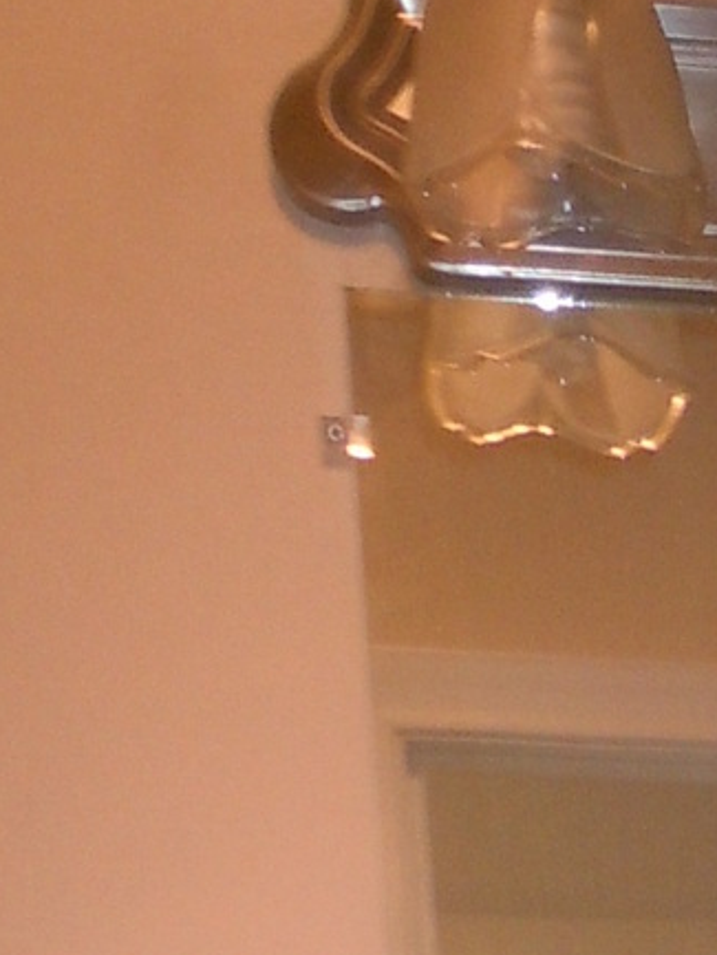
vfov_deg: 11.3
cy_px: 2223
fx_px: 4113
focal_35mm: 149
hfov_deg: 8.8
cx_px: 1882
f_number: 3.7
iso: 200
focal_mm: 5
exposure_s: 1/25
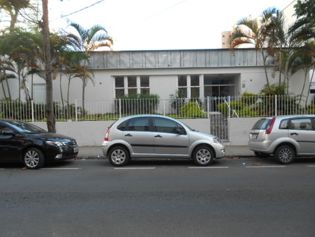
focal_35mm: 26
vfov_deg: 53.1
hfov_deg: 67.3
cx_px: 158
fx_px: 237
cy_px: 118
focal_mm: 4.6
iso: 80
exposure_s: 1/80
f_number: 3.2
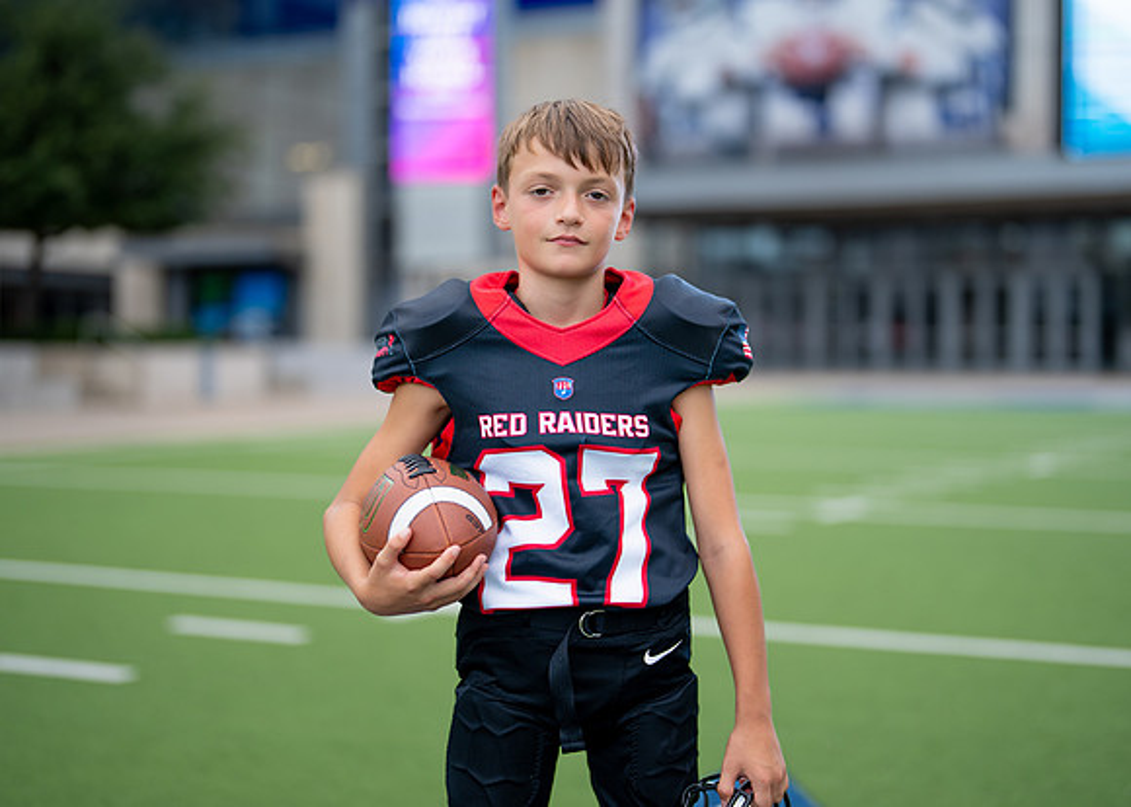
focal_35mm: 60
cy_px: 362
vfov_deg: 23.7
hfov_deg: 32.8
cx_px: 587
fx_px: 1921
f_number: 1.2
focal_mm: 50
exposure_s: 1/1250
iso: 100
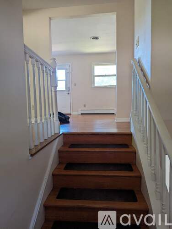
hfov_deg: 56.9
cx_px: 86
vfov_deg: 71.5
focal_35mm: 24
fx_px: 159
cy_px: 114
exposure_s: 1/136
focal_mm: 6.81
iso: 579
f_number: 1.85
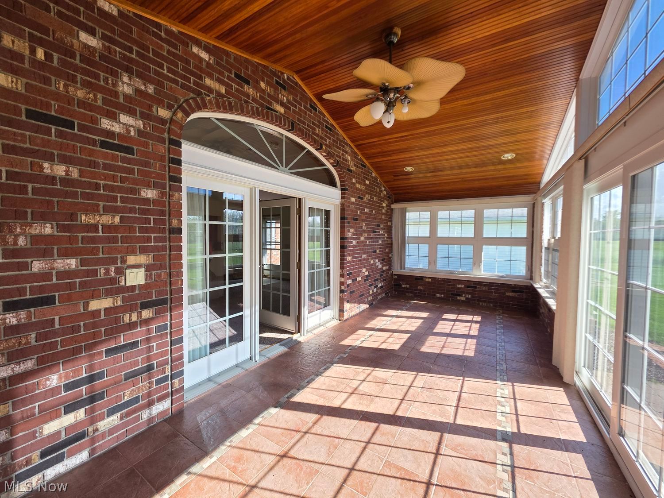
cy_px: 249
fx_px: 249
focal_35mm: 13
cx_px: 332
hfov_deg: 106.2
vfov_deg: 89.9
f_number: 1.9
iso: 40
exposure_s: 1/285
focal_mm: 2.2
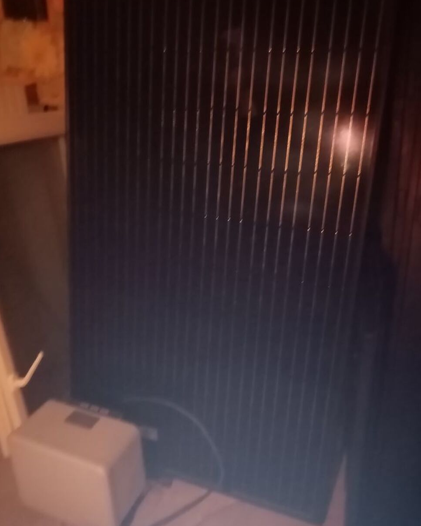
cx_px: 214
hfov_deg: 51.5
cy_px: 251
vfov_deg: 62.2
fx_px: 436
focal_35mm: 28
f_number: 1.8
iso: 2411
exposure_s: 1/12.5
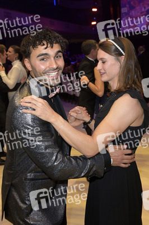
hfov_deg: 31.8
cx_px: 74
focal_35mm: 42
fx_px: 261
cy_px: 112
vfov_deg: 46.4
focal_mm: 42
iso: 2500
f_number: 5
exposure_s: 1/250
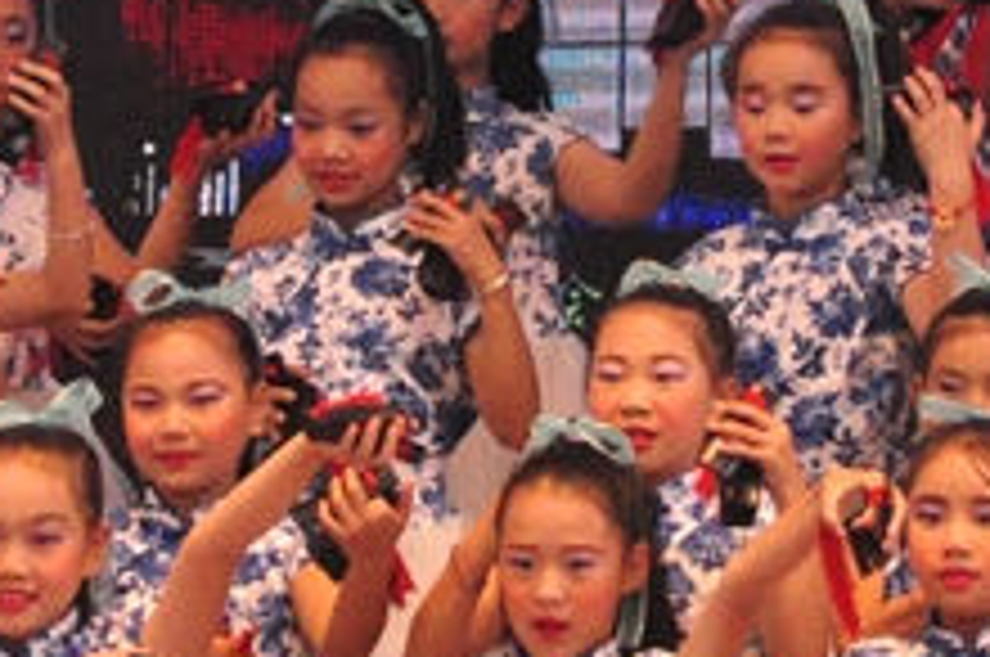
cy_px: 238
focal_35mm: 422
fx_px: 11588
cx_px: 603
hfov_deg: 4.9
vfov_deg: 3.2
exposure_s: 1/500
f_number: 5.3
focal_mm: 62
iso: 3200
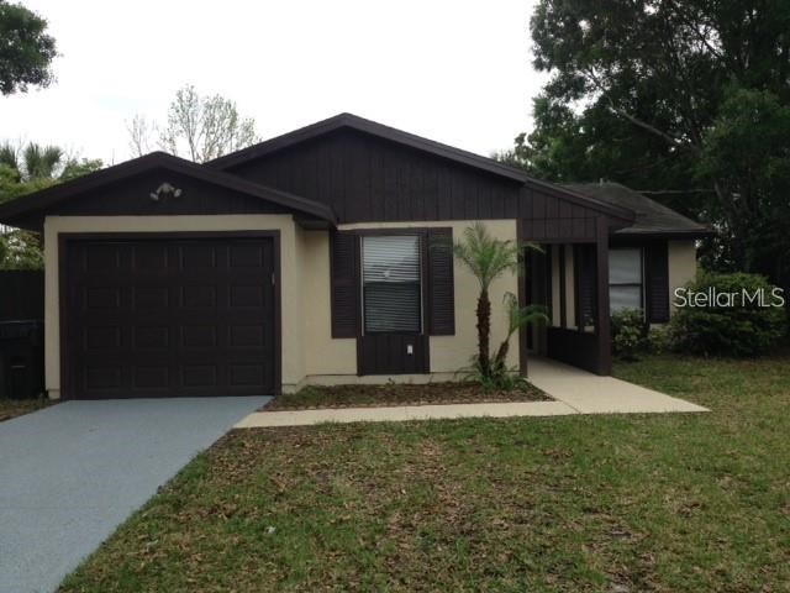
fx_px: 753
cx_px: 395
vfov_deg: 42.9
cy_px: 296
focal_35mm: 33
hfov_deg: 55.4
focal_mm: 4.12
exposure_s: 1/889
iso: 50
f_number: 2.4
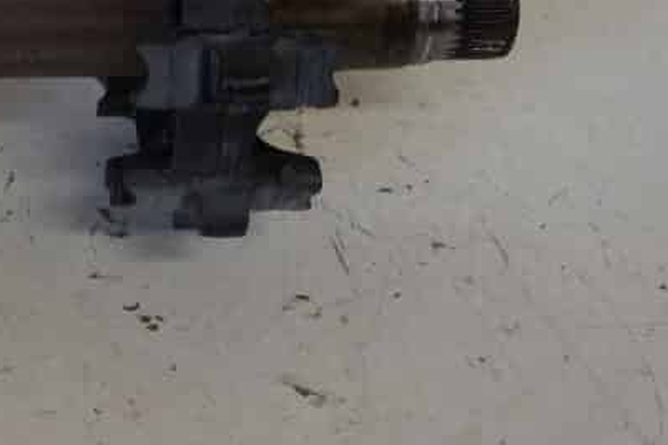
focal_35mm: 80
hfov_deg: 23.6
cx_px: -76
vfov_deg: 16.6
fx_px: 1489
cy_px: -21
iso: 640
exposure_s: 1/60
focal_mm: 21
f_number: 5
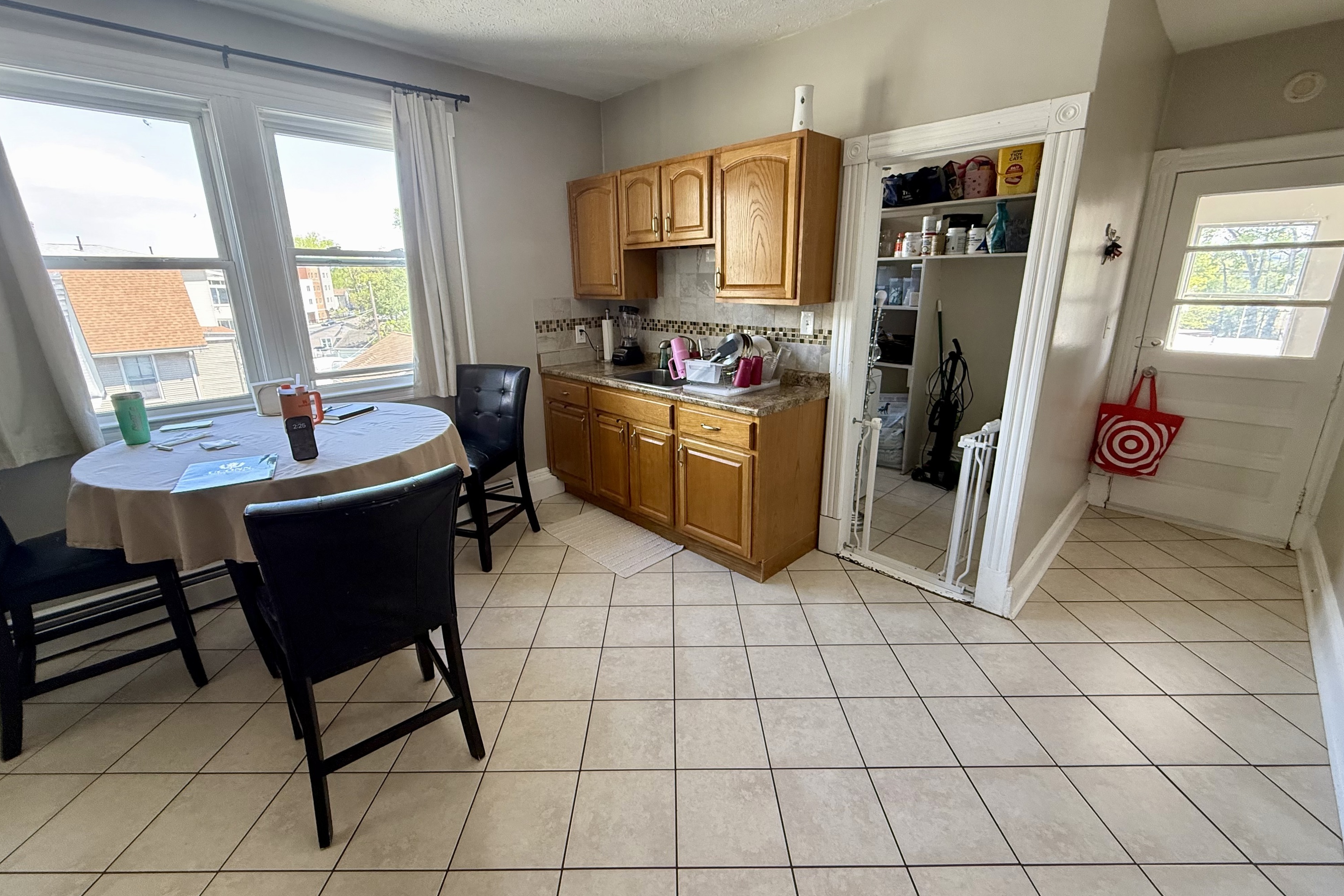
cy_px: 431
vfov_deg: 77.3
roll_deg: +0.6
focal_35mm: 15
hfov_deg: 100.4
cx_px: 677
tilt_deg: -14.4
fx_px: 560
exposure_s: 1/99
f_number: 2.2
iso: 320
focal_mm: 2.22
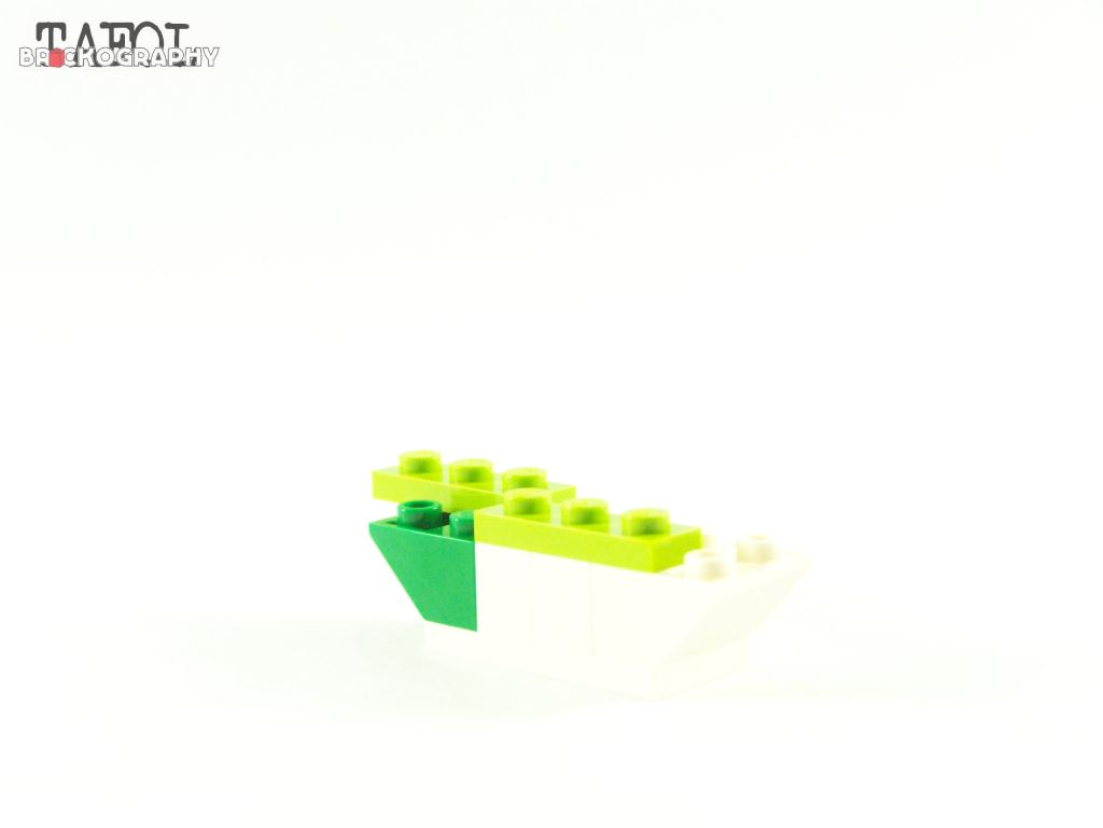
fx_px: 2390
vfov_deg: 19.6
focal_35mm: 75
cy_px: 414
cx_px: 552
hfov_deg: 26.0
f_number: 4
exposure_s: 1/60
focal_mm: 12.4
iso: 400
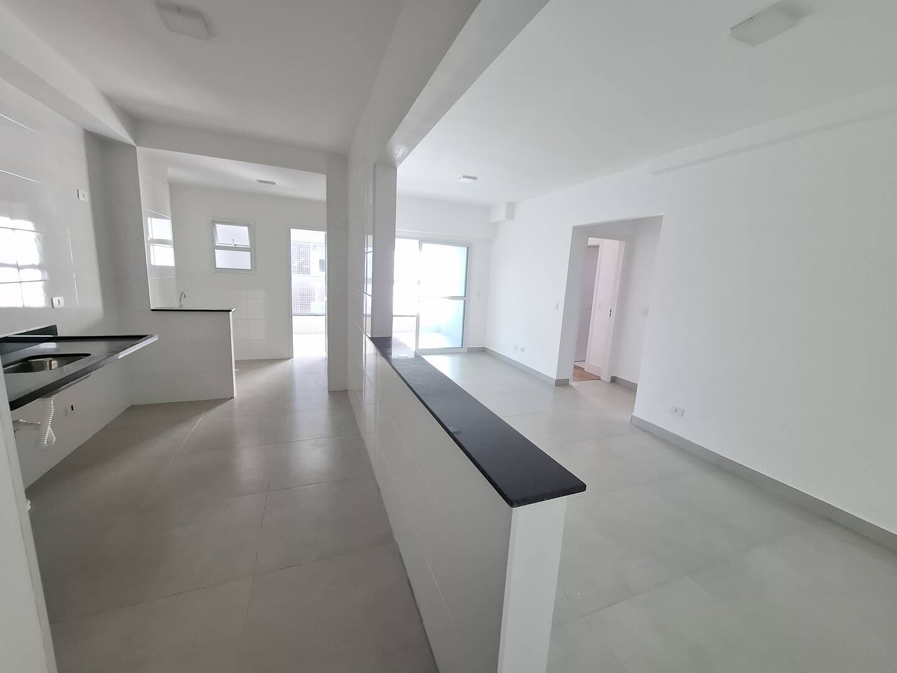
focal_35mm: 13
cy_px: 336
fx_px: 337
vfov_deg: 89.9
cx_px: 448
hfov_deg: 106.2
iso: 64
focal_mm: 1.74
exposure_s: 1/40
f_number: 2.2
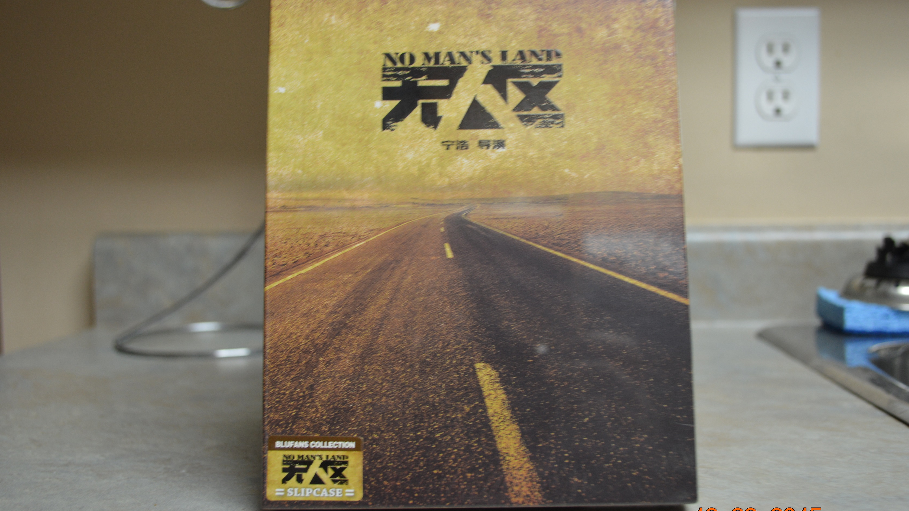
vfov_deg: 31.2
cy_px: 258
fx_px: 916
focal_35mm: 38
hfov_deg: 52.8
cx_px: 452
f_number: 4
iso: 400
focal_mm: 24
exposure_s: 1/15
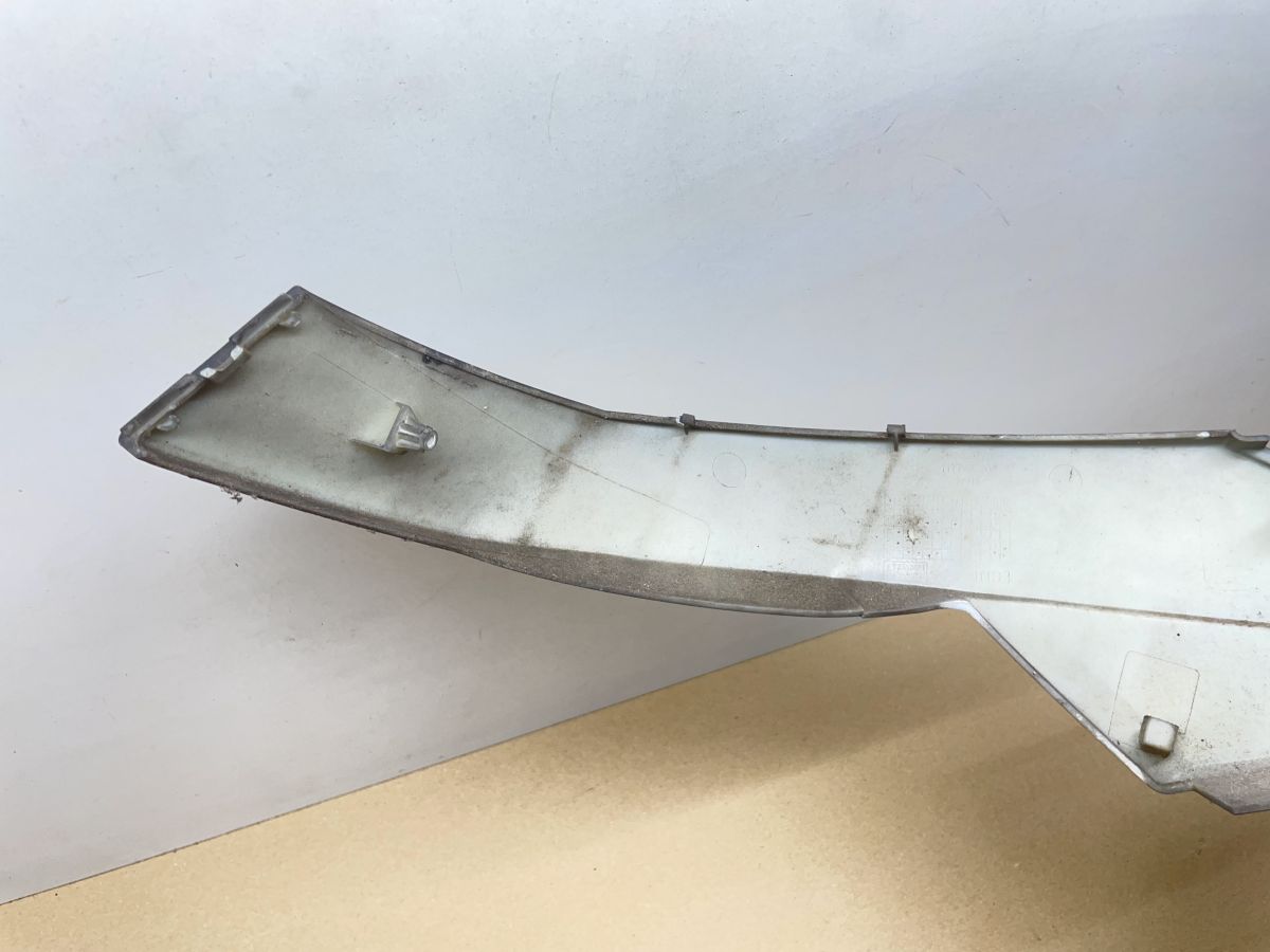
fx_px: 954
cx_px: 635
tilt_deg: -50.1
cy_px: 476
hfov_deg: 67.3
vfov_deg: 53.1
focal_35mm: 26
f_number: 1.6
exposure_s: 1/100
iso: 64
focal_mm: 4.2
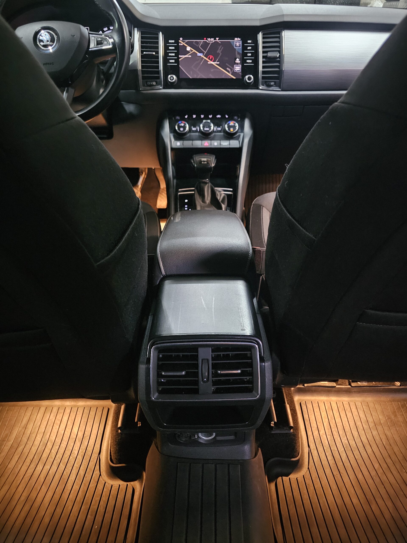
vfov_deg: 73.9
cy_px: 272
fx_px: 361
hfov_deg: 58.9
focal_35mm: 23
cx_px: 204
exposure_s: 1/16.7
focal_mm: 6.3
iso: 1600
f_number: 1.7
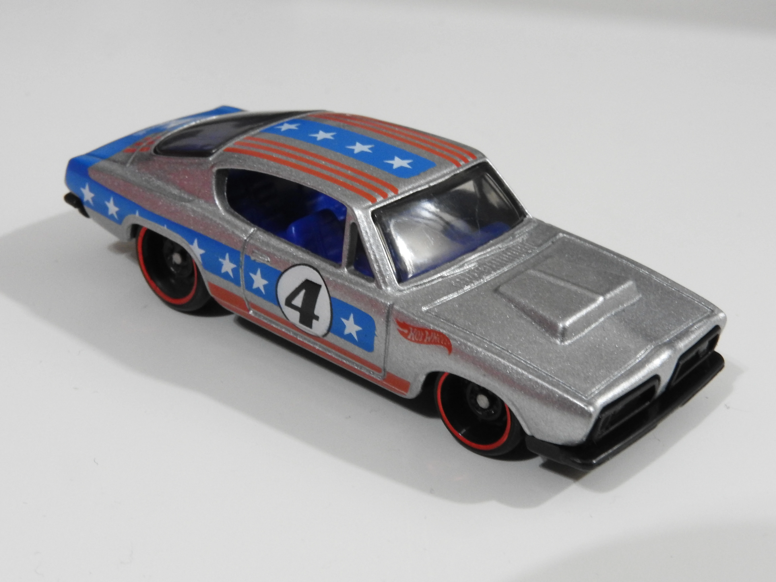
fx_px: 1457
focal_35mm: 65
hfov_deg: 29.8
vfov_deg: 22.6
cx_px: 388
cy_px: 291
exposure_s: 1/8
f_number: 7.6
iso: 640
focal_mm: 11.6
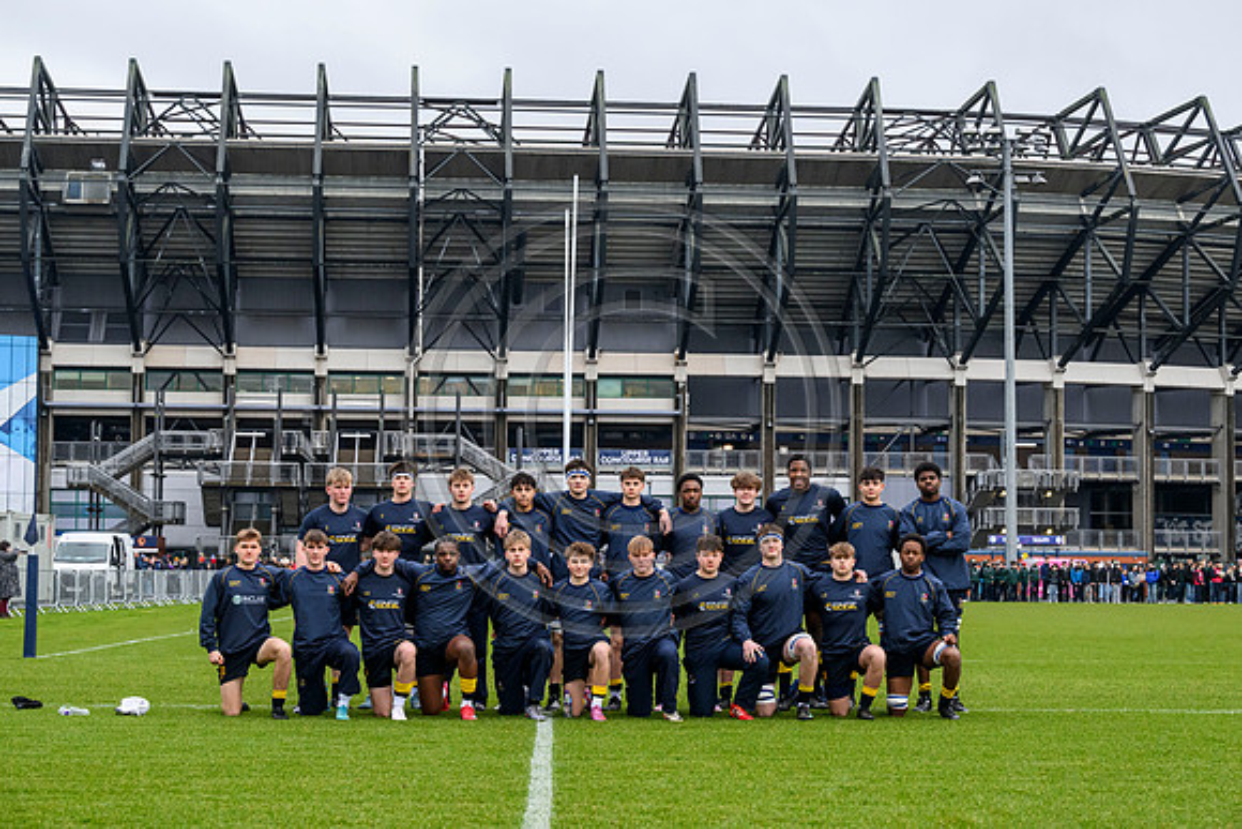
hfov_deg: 28.8
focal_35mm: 70
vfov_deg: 19.5
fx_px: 2415
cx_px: 621
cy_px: 414
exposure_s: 1/1000
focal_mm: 70
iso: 2500
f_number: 5.6
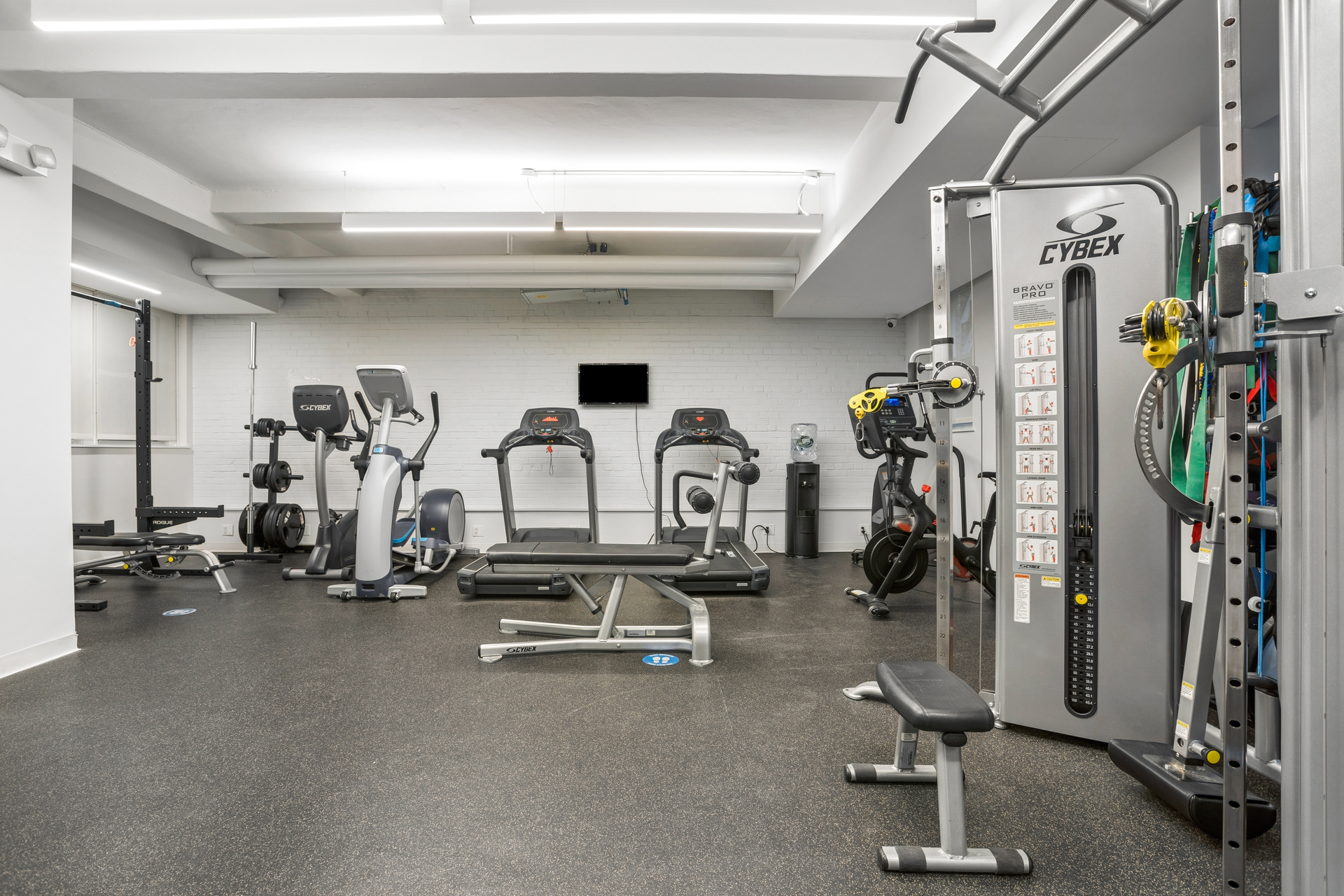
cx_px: 672
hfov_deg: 93.3
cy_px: 448
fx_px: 635
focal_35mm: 17
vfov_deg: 70.4
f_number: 8
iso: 100
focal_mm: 17
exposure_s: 1/1.67
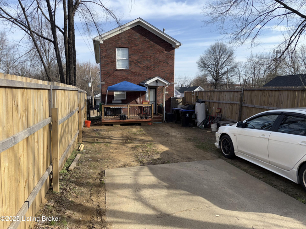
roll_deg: +0.3
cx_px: 153
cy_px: 114
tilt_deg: -7.0
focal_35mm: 24
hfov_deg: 71.6
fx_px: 212
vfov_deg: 56.8
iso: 64
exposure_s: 1/2611
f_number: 1.78
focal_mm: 6.76
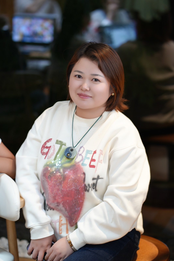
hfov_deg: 16.1
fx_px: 616
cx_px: 87
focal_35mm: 85
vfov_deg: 23.9
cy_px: 130
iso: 160
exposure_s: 1/8
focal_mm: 85
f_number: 2.2
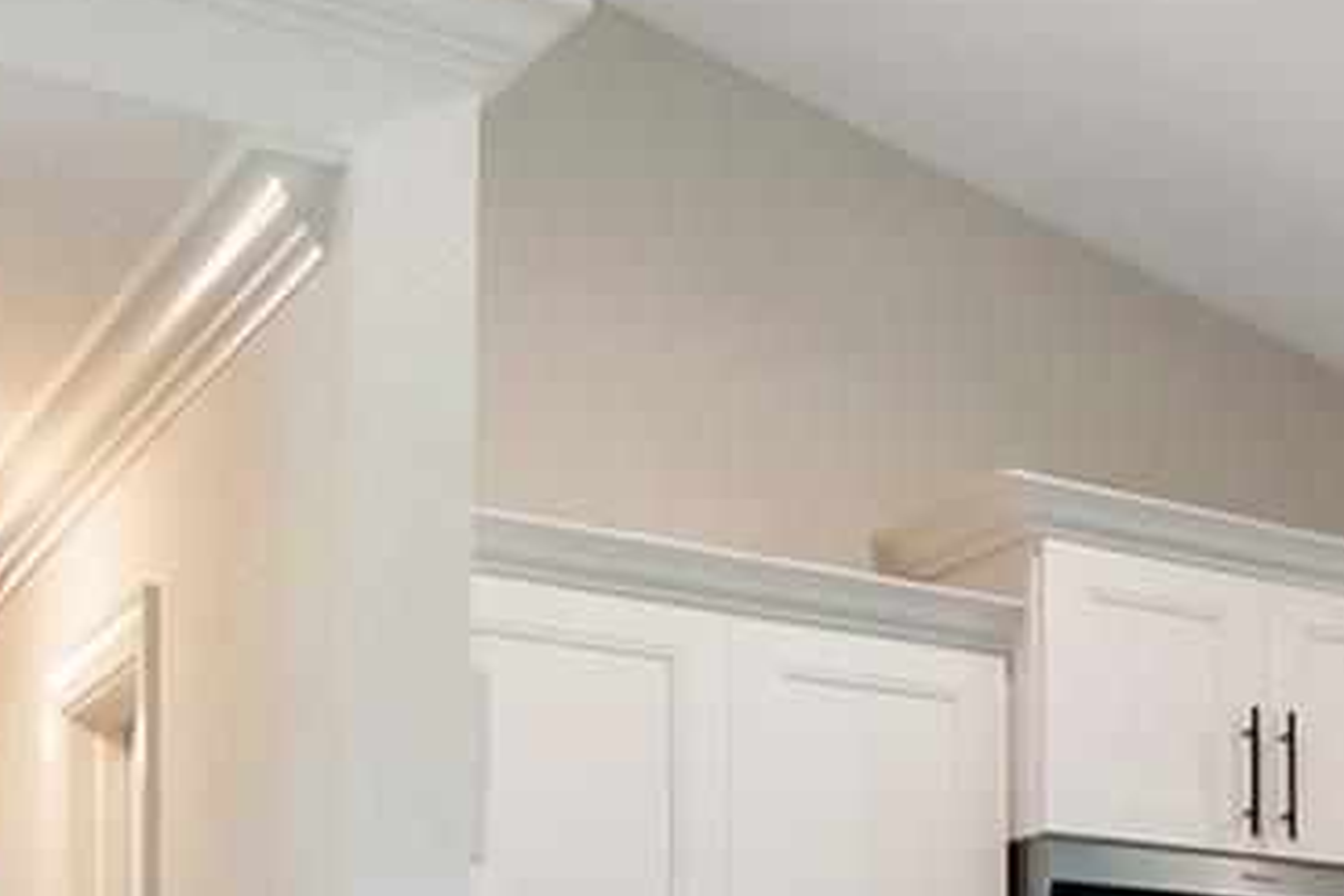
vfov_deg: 18.4
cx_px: 1868
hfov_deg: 25.4
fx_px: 2426
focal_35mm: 65
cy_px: 1364
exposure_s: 1/125
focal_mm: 10
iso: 640
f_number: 4
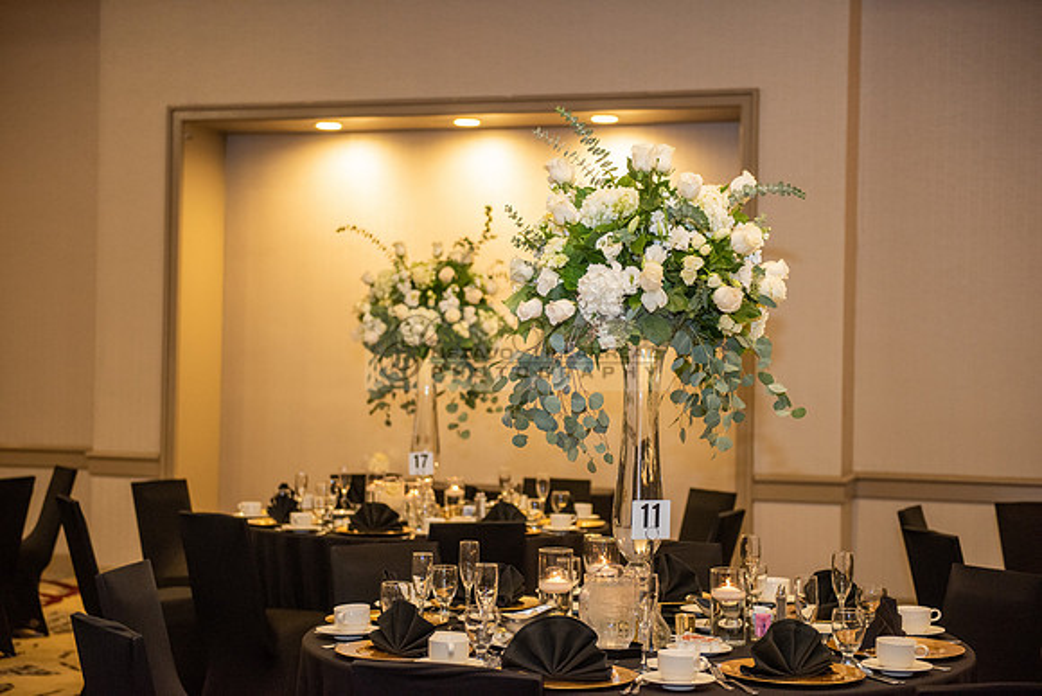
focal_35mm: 62
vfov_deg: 21.9
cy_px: 348
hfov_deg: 32.4
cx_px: 521
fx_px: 1795
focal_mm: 62
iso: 1600
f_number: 2.8
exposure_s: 1/125
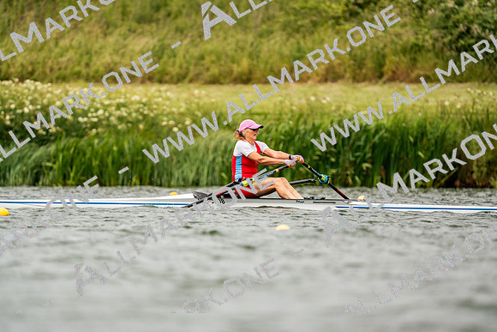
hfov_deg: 3.4
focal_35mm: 600
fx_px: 8285
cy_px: 166
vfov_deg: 2.3
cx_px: 248
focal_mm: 600
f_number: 6.3
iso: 320
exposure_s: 1/2000
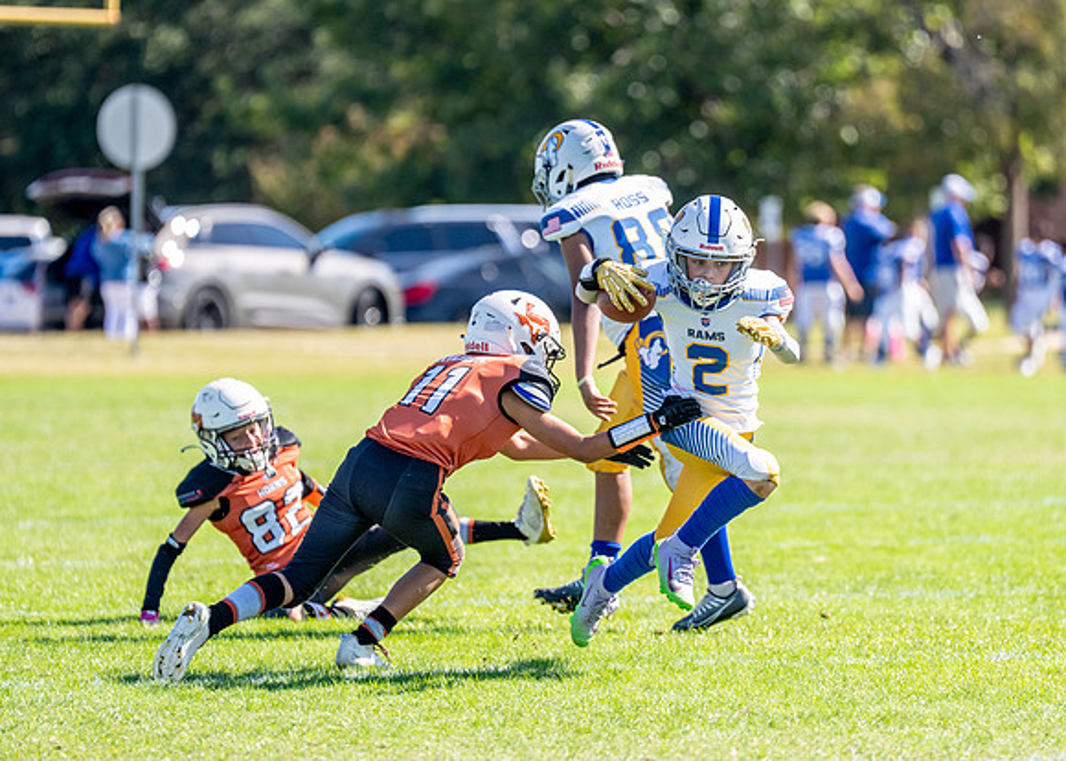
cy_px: 383
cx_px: 617
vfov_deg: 4.5
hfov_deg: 6.3
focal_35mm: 320
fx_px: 9678
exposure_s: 1/3200
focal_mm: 200
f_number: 2.8
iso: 250
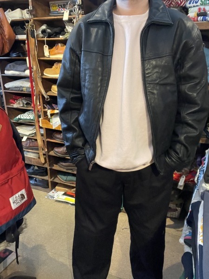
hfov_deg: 46.8
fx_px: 242
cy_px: 140
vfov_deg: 60.0
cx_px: 104
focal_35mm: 30
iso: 500
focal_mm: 2.71
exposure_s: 1/25
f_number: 2.2
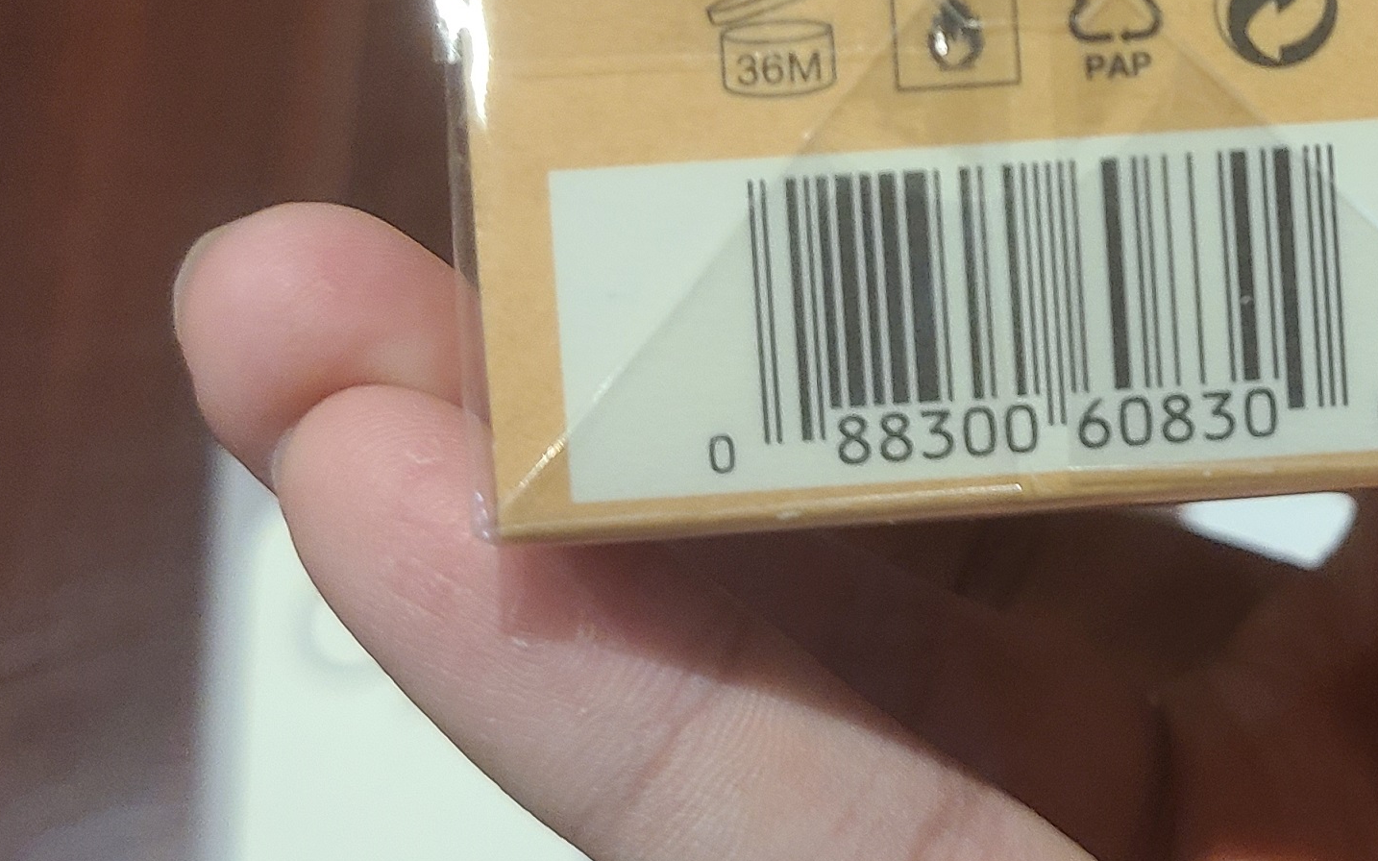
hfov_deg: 31.9
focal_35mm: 62
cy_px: 94
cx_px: 1152
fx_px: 2328
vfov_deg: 20.5
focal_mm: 5.4
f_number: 1.8
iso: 200
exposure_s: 1/40
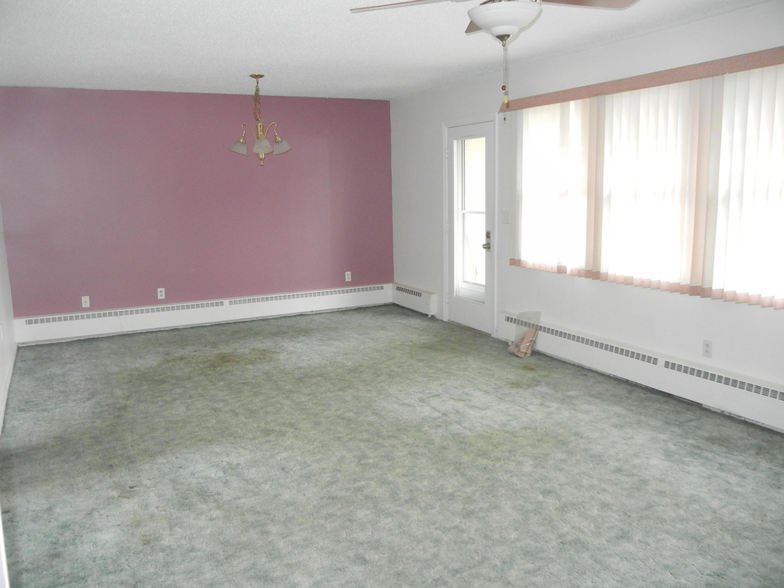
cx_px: 392
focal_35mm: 30
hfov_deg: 60.0
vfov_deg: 46.8
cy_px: 294
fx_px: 679
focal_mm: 5.4
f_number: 3.5
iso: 635
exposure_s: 1/30
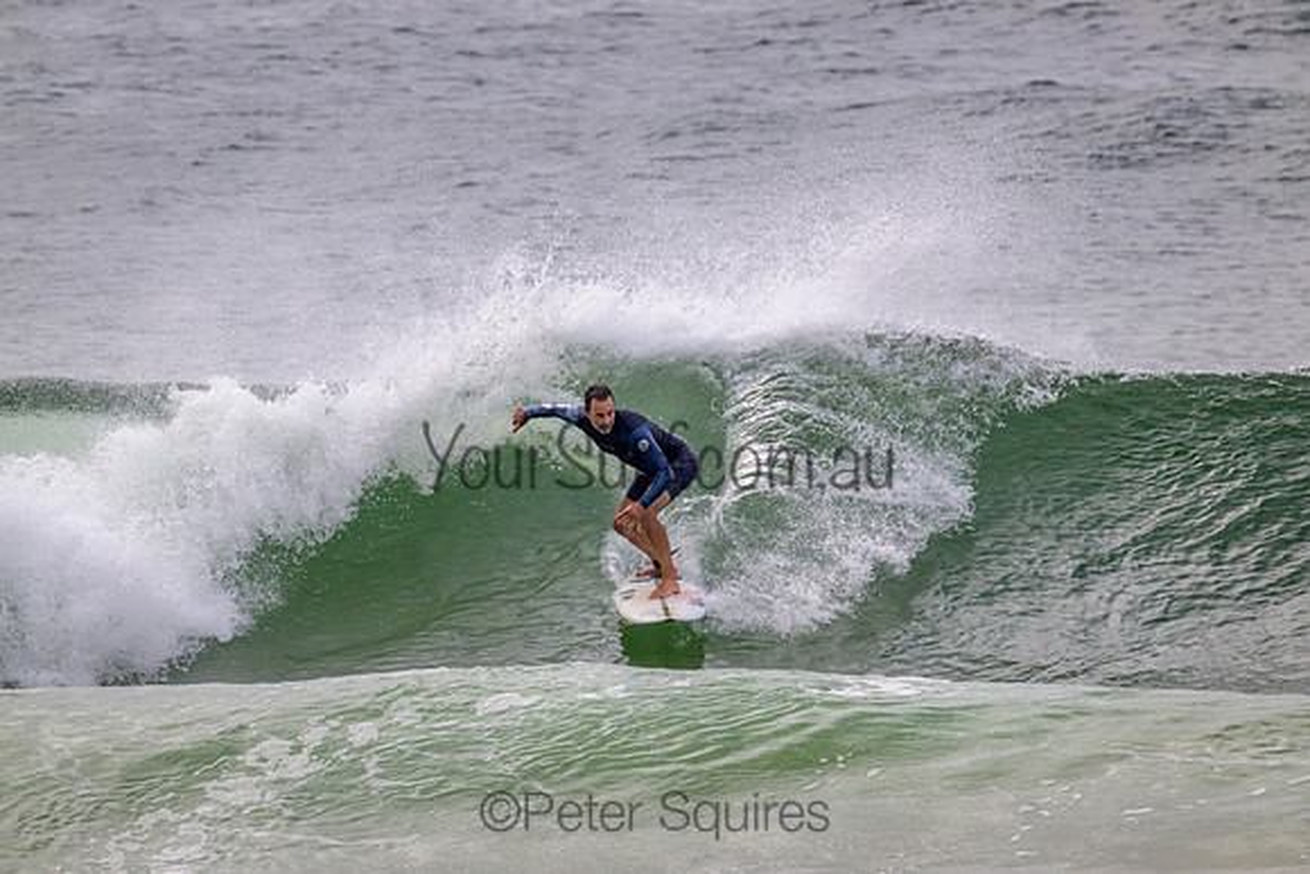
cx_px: 655
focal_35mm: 800
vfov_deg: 1.7
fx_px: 29117
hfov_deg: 2.6
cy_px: 437
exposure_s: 1/2000
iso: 1250
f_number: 11
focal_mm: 800
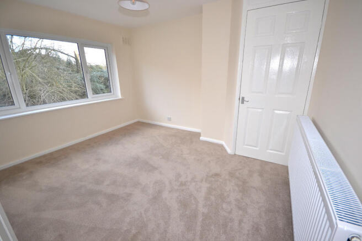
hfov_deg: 100.4
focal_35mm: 15
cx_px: 181
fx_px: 151
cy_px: 120
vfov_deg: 77.3
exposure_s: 1/60
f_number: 4
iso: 100
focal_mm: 10
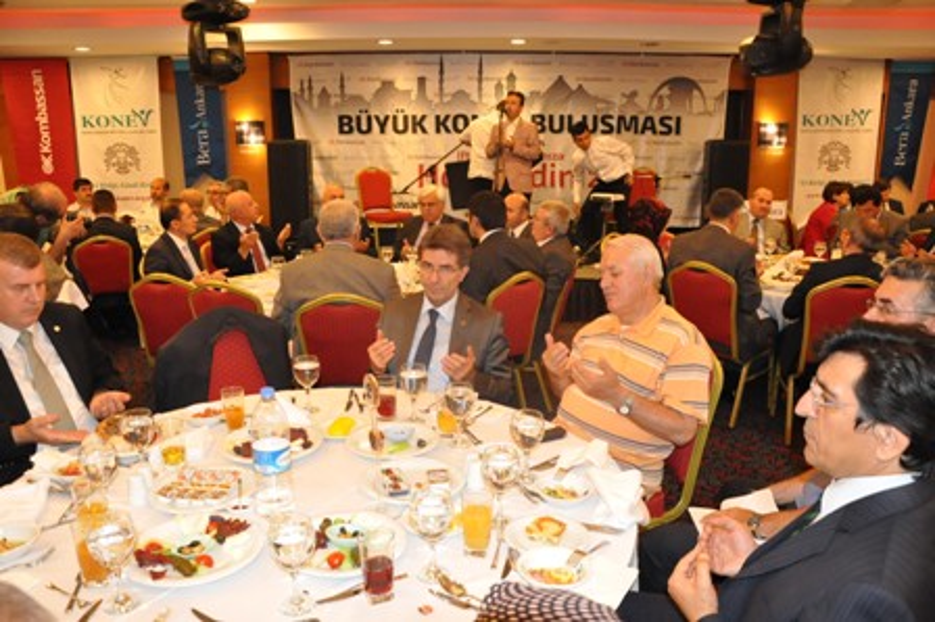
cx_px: 468
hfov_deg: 67.4
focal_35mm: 27
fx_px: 701
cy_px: 311
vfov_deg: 47.9
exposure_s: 1/60
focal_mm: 18
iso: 3200
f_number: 5.6
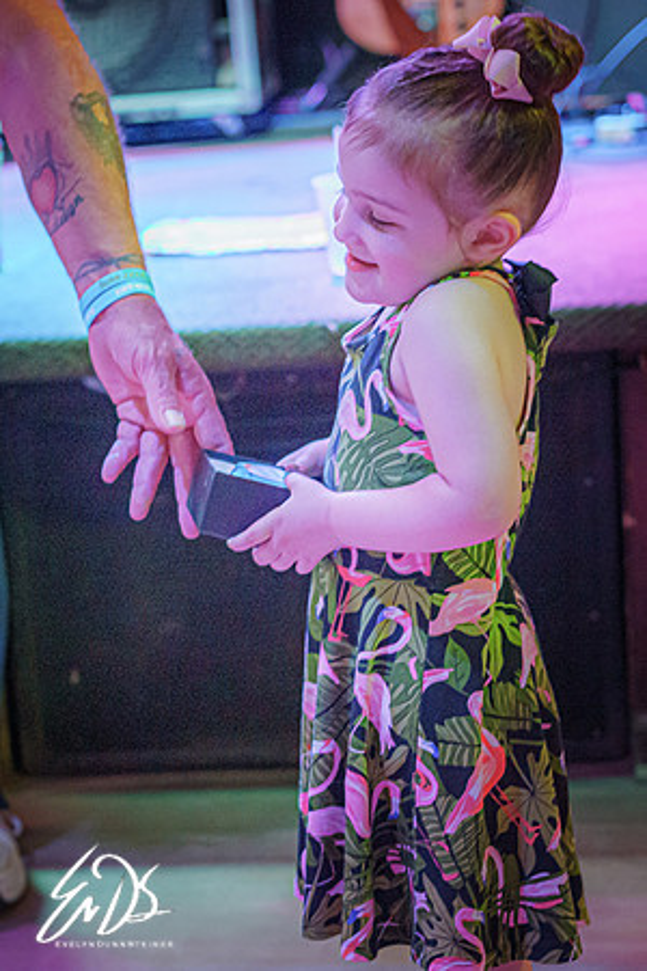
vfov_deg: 24.2
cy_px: 488
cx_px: 208
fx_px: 2266
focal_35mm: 84
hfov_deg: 16.2
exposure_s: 1/125
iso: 3200
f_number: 2.8
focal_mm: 55
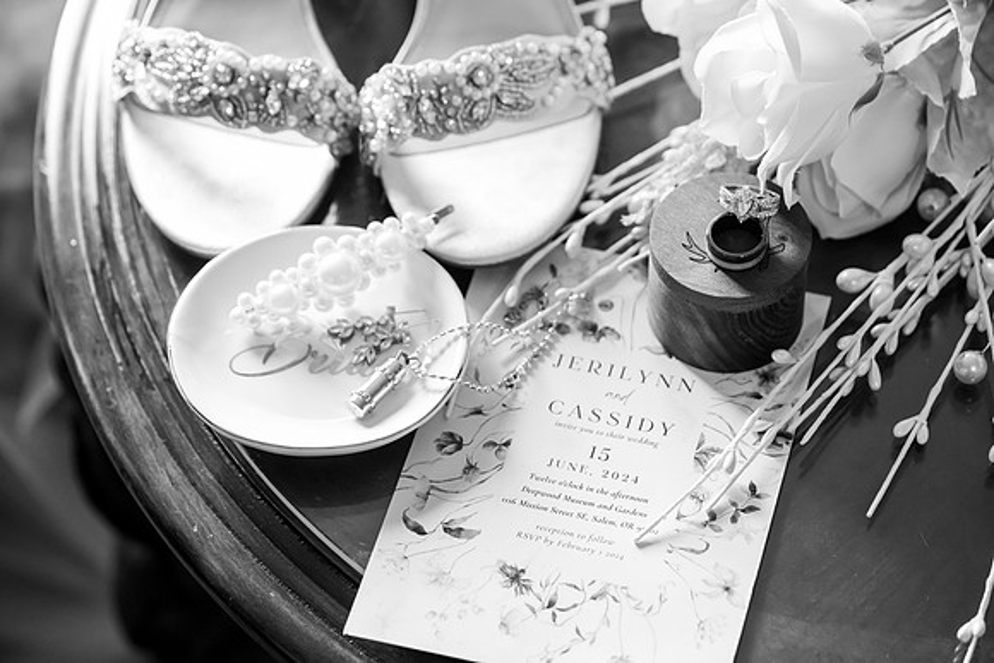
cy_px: 332
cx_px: 497
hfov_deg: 19.5
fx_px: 2900
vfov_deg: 13.0
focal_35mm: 105
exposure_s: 1/320
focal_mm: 105
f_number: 4.5
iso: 5000
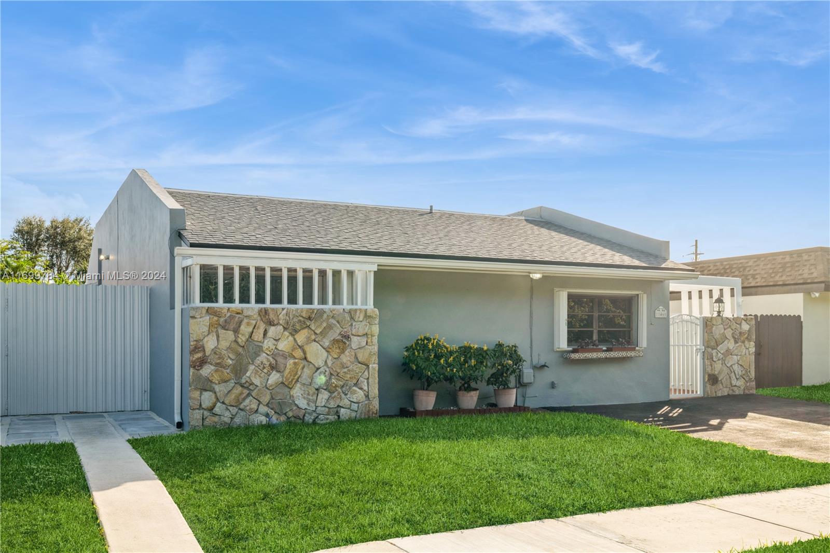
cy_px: 276
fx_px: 761
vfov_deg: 40.0
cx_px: 415
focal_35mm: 33
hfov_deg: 57.2
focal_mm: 33
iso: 200
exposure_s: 1/160
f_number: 13
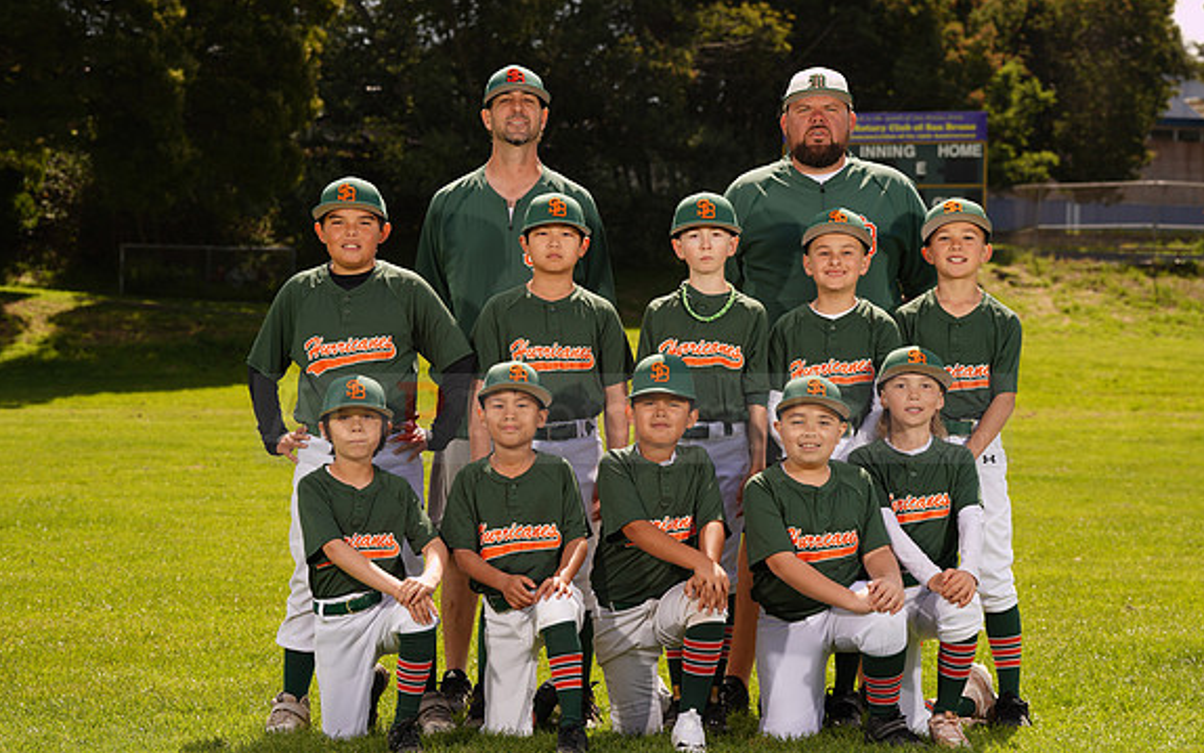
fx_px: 3380
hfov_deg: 20.2
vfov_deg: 12.7
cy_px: 402
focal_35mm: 103
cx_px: 606
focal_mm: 100
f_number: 9
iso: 80
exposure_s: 1/160
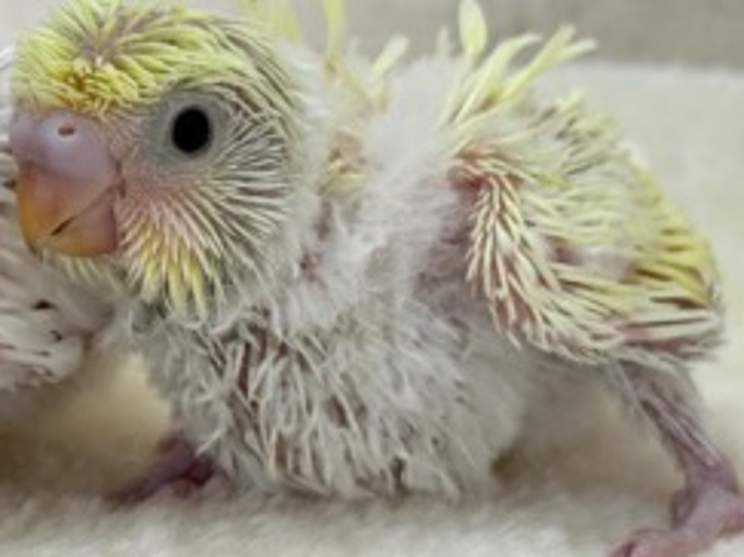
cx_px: 37
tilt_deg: -10.7
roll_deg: +0.4
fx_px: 2943
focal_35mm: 137
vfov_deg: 10.8
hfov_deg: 14.2
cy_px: 245
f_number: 1.6
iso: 32
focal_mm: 5.96
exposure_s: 1/50
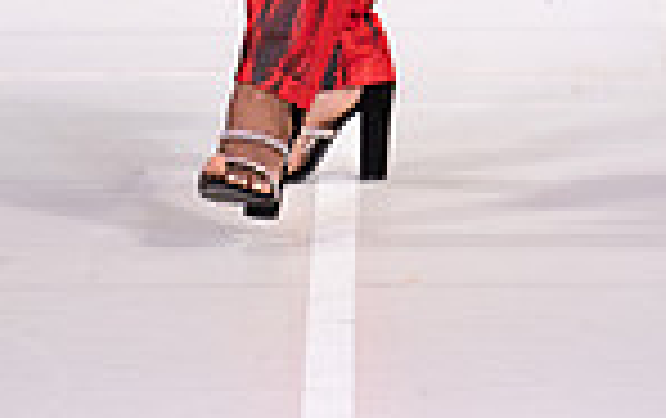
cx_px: 380
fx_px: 7853
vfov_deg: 3.0
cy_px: -575
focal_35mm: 432
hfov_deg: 4.9
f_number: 5.6
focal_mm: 140
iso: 2000
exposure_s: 1/400
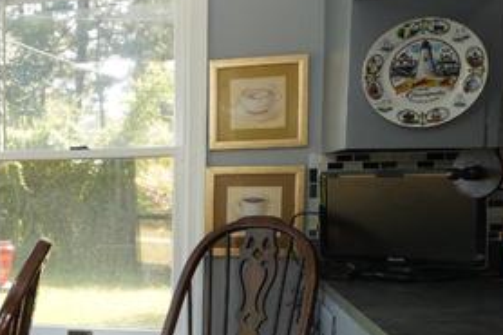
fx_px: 855
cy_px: 271
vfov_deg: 21.9
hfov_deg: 26.4
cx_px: -195
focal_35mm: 61
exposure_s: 1/60
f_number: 4
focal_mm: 16.6
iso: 160
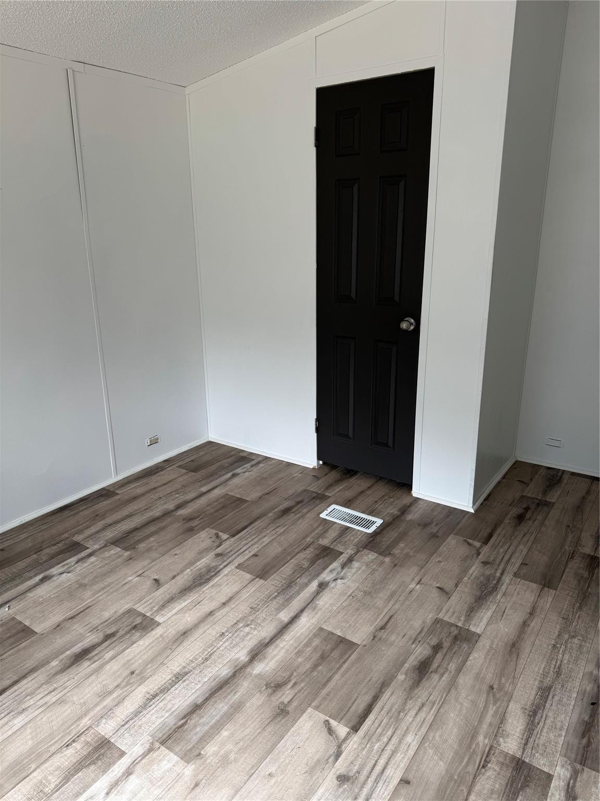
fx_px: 555
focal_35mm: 24
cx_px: 300
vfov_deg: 71.6
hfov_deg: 56.8
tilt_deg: -17.6
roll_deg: +0.1
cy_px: 400
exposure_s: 1/154
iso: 64
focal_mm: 6.76
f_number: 1.78
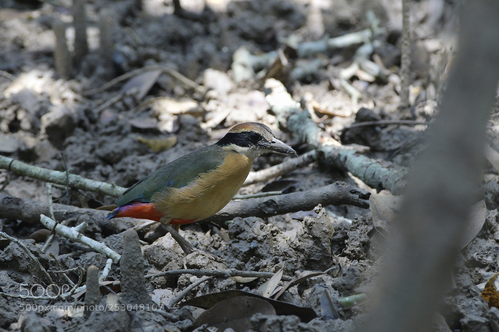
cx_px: 250
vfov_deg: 1.8
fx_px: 10393
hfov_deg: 2.8
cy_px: 166
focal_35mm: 750
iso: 1250
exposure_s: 1/160
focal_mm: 500
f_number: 8
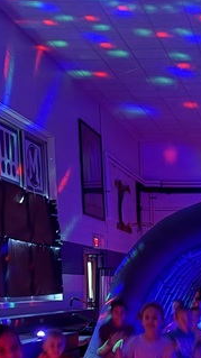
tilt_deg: -7.8
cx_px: 263
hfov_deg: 13.8
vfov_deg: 23.8
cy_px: 392
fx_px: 797
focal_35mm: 84
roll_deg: -0.2
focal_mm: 6.76
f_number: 1.78
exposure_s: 1/15
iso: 2500
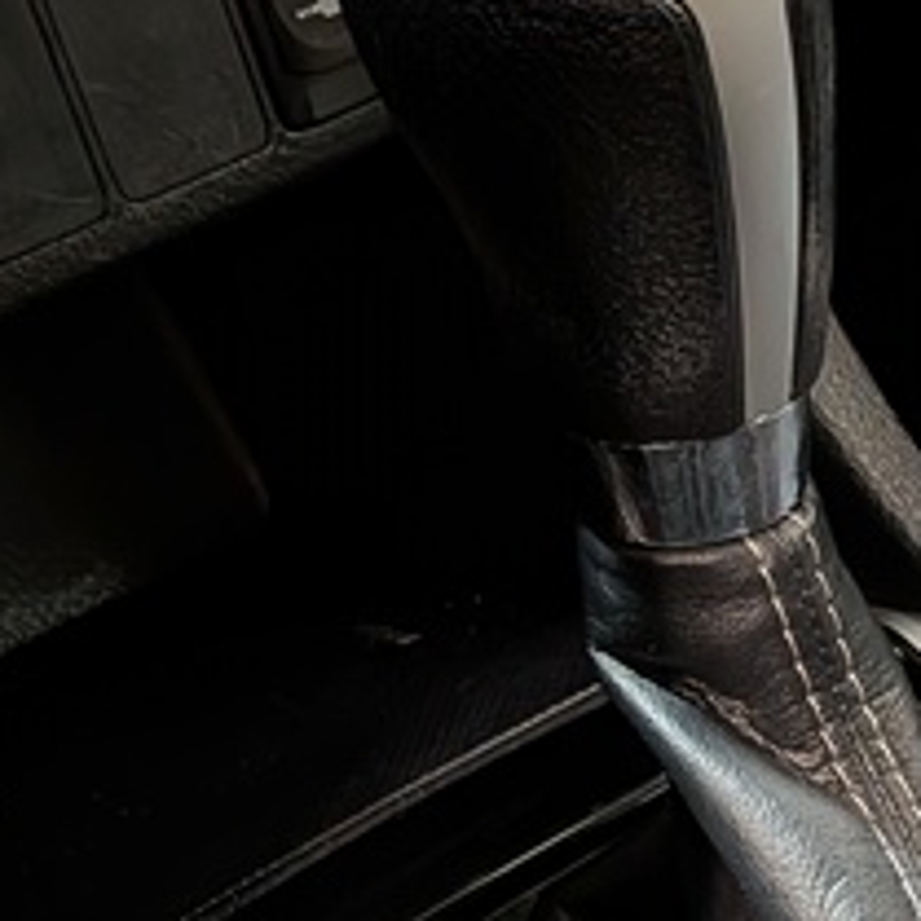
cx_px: 1150
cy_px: 1172
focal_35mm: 104
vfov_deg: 15.9
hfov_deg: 16.0
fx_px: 3131
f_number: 1.7
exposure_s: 1/40
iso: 48
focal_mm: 4.53
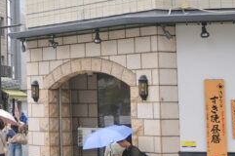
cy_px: 1
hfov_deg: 14.2
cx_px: -127
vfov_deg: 10.1
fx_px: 874
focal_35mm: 134
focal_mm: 21
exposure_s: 1/800
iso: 100
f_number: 4
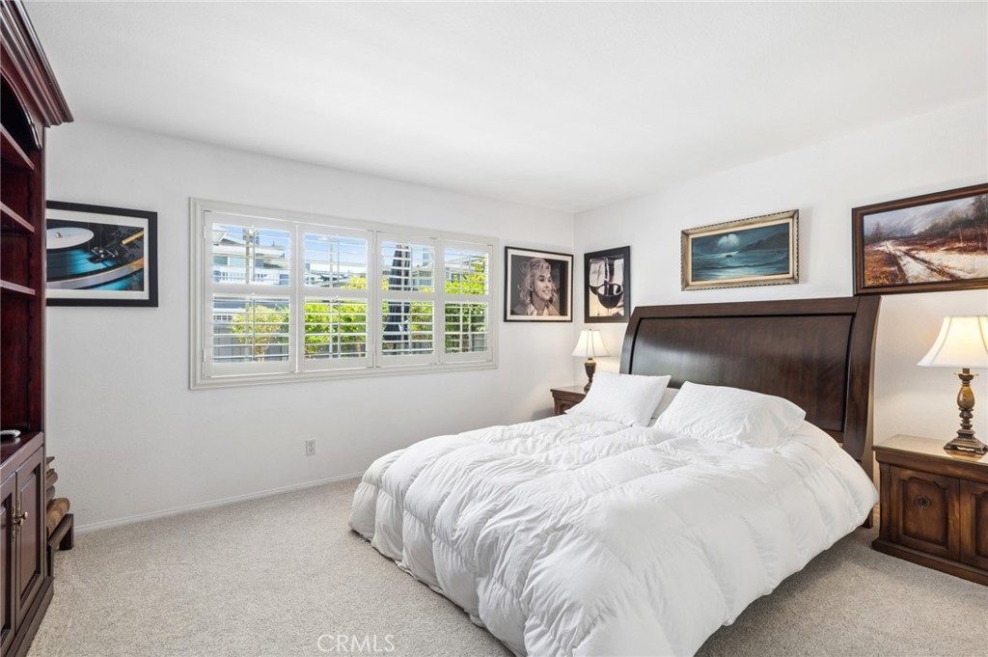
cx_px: 494
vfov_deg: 73.7
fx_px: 439
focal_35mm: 16
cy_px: 328
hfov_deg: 96.8
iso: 200
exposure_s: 1/15
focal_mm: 16
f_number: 9
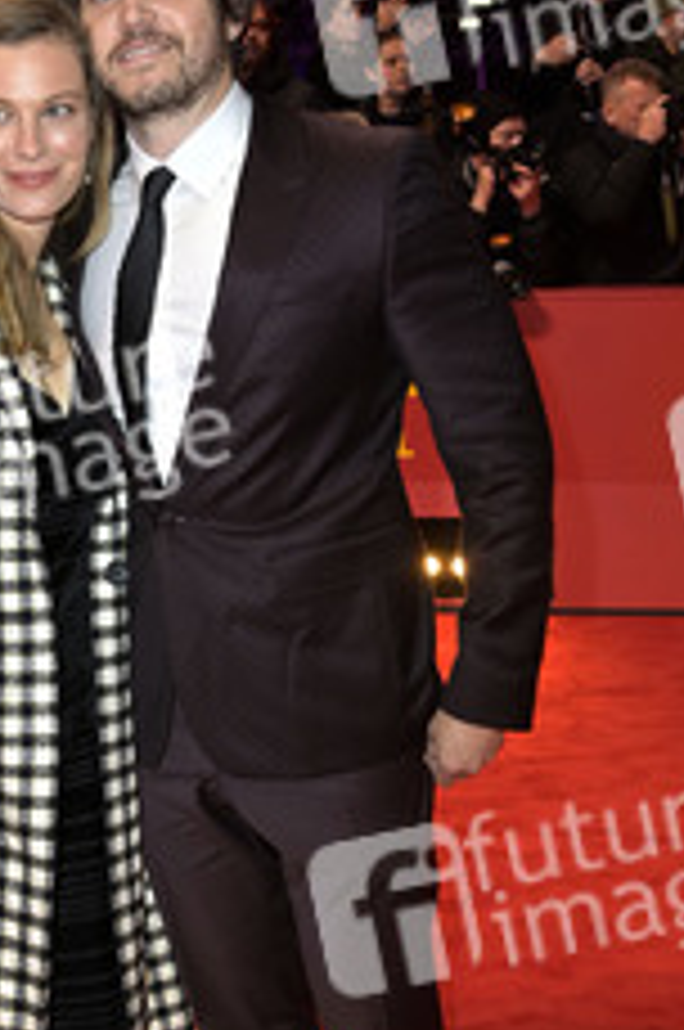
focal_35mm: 56
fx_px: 1601
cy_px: 666
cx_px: 130
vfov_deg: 35.4
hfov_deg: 23.7
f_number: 5.6
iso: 1250
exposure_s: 1/160
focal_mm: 32
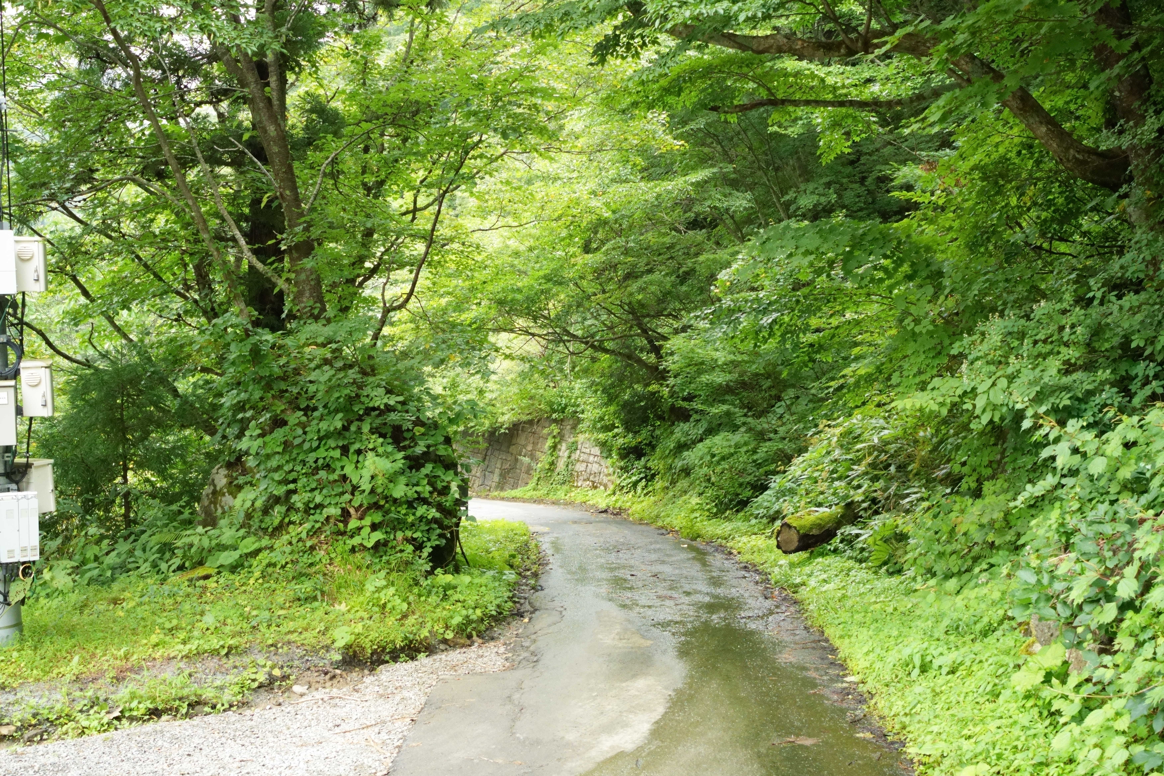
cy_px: 388
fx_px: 1293
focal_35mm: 40
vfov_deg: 33.4
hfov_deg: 48.5
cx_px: 582
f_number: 8
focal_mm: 40
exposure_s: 1/125
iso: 8000
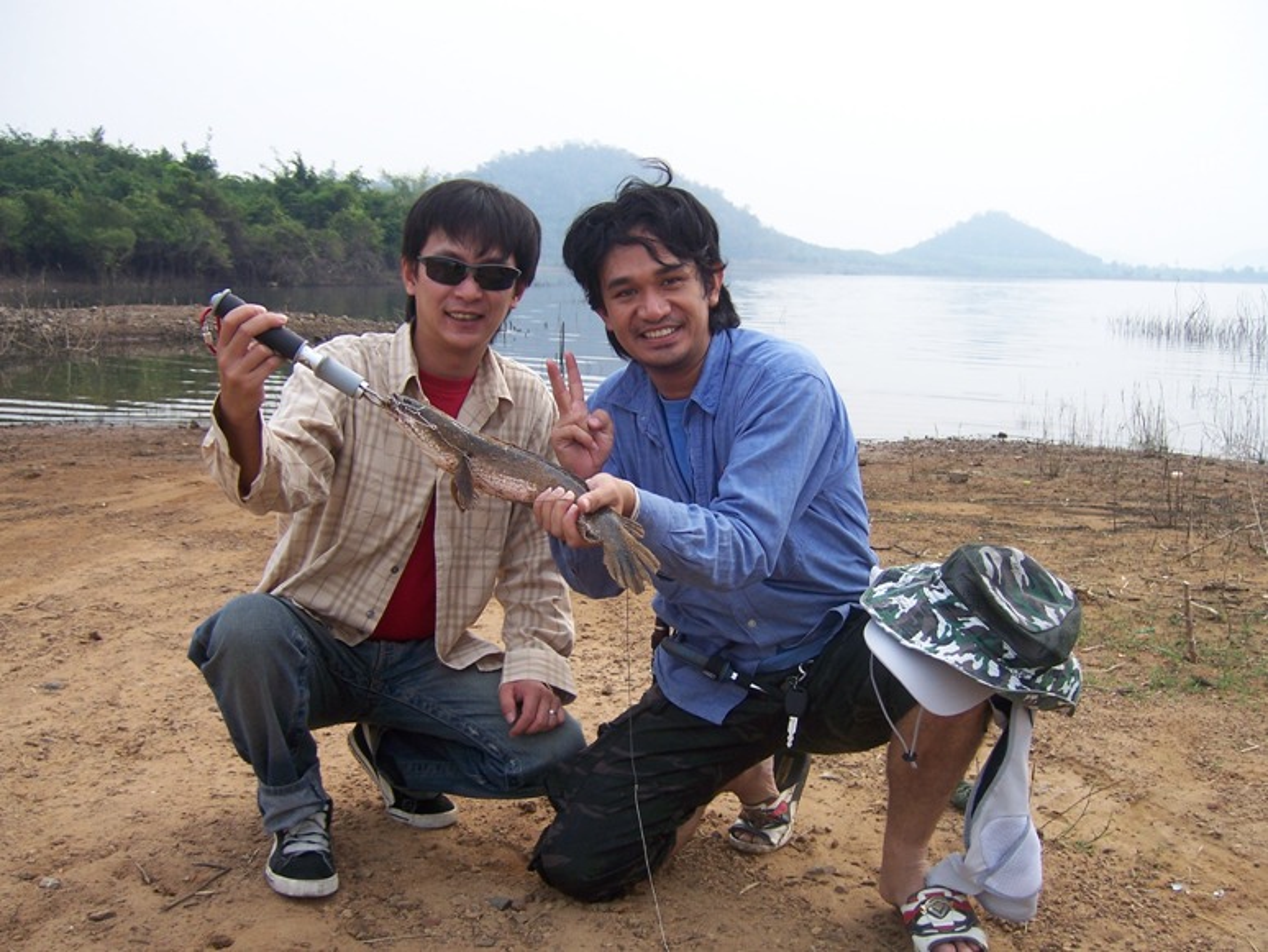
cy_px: 476
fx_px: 1319
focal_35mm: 36
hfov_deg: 51.3
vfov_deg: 39.7
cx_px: 634
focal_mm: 6.2
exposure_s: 1/500
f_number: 2.8
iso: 80
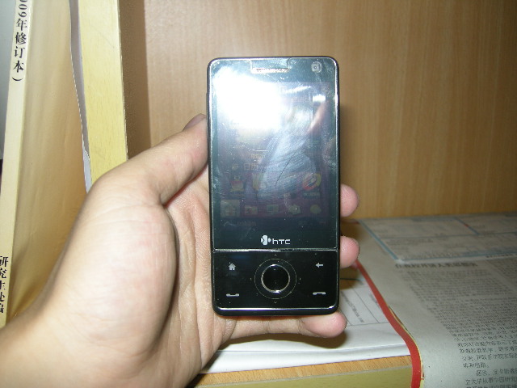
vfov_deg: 39.7
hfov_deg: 51.4
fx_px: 538
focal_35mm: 36
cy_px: 194
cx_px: 258
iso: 64
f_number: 2.7
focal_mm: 7.5
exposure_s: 1/60
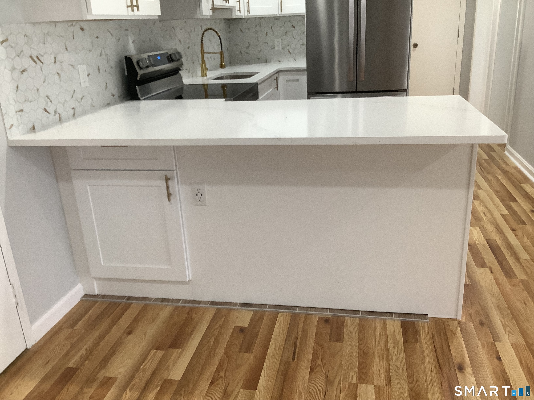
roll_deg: +2.3
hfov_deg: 58.4
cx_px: 267
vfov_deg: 45.4
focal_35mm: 31
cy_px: 200
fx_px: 478
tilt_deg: -21.1
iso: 125
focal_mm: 3.3
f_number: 2.4
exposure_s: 1/60
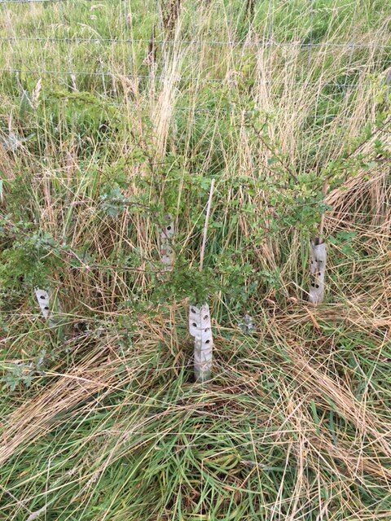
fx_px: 437
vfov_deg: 61.7
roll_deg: +1.2
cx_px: 196
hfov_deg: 48.2
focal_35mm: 29
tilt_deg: -35.4
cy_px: 260
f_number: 2.2
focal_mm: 4.15
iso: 25
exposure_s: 1/322
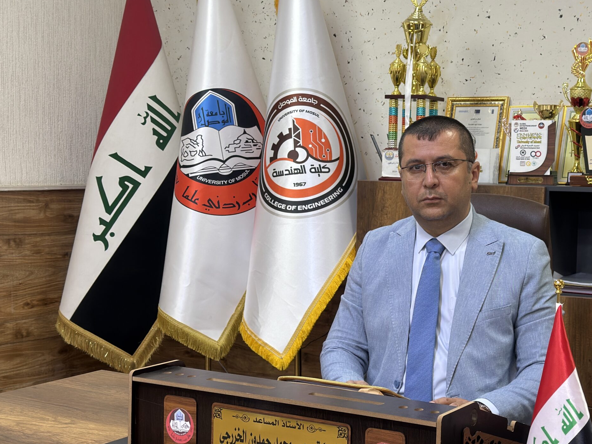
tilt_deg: -4.7
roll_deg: -0.9
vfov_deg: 24.8
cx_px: 393
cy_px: 239
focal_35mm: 59
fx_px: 1009
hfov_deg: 32.4
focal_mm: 6.76
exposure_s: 1/50
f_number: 1.78
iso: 100
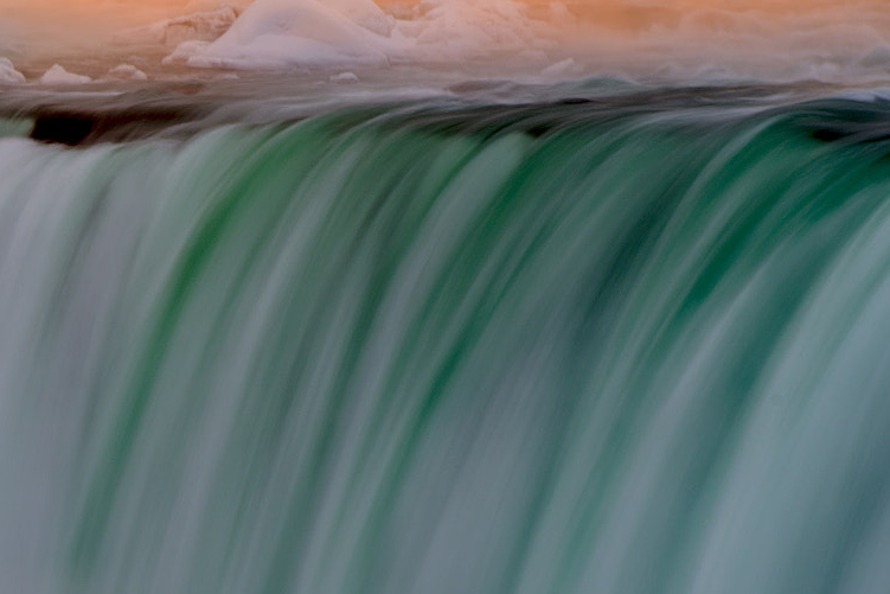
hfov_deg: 4.8
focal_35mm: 426
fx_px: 10533
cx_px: 79
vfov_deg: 3.2
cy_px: 451
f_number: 11
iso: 50
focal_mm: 200
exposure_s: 1/2
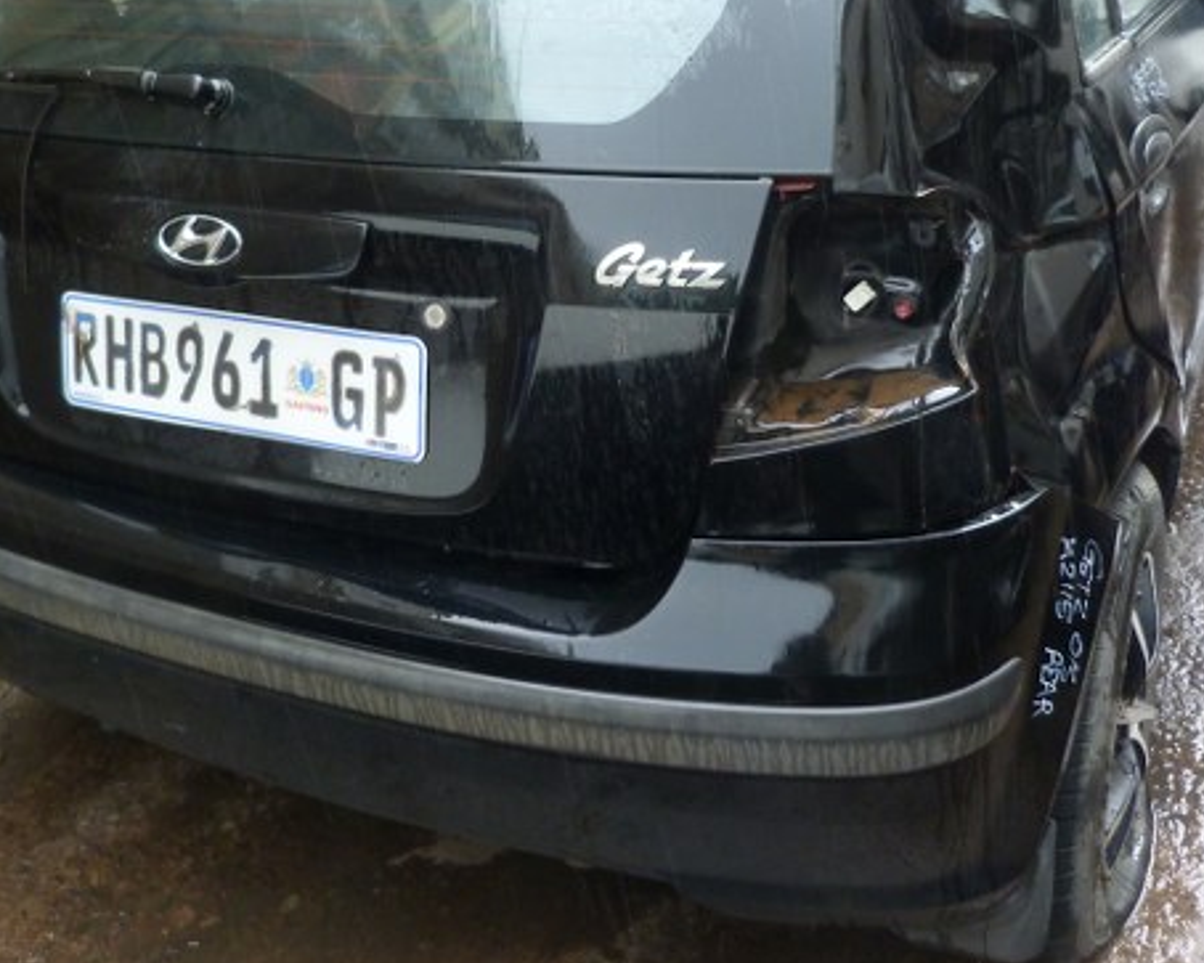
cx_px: 586
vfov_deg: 34.4
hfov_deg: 42.9
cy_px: 284
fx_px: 1532
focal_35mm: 43
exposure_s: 1/60
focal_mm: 4.5
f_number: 2.8
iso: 160
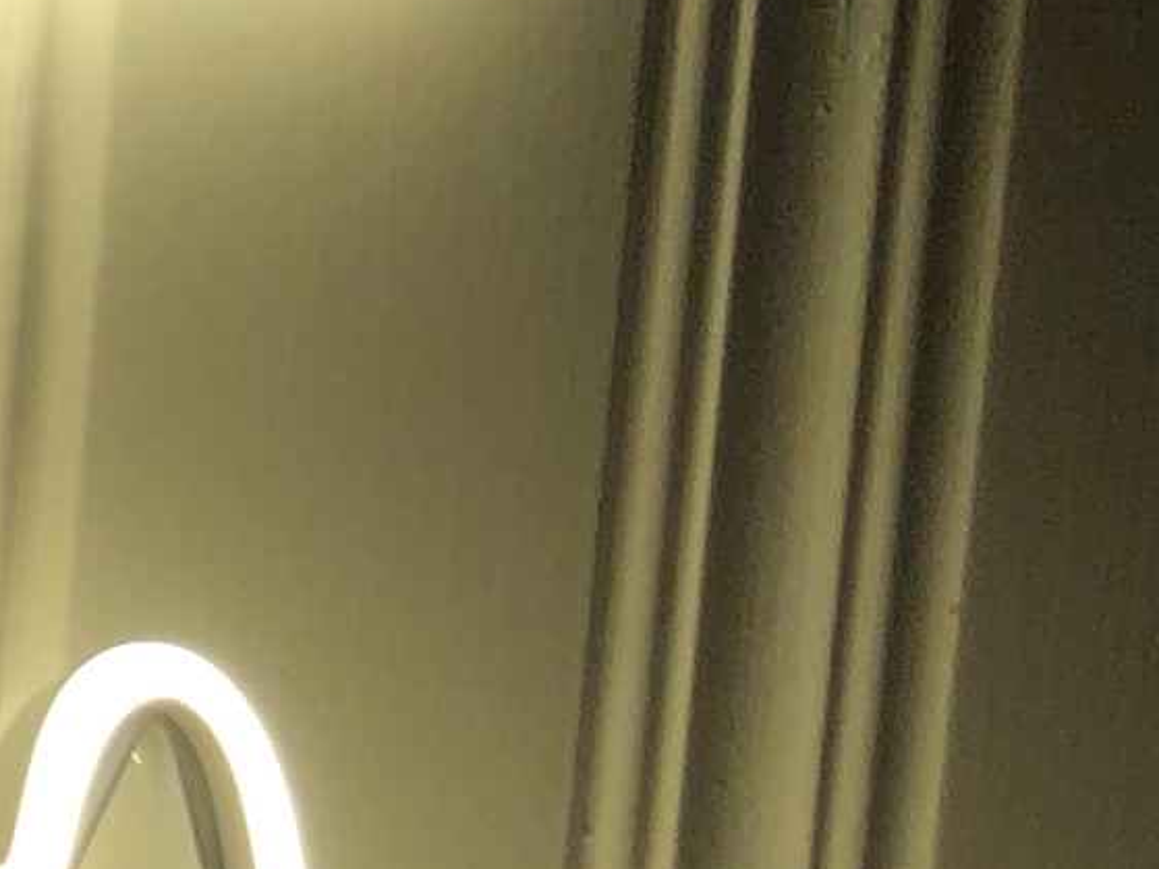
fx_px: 6762
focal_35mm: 202
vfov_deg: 6.9
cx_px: -1346
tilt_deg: -10.6
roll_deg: -2.1
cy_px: 2207
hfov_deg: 9.1
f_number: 1.8
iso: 25
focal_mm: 4
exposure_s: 1/120
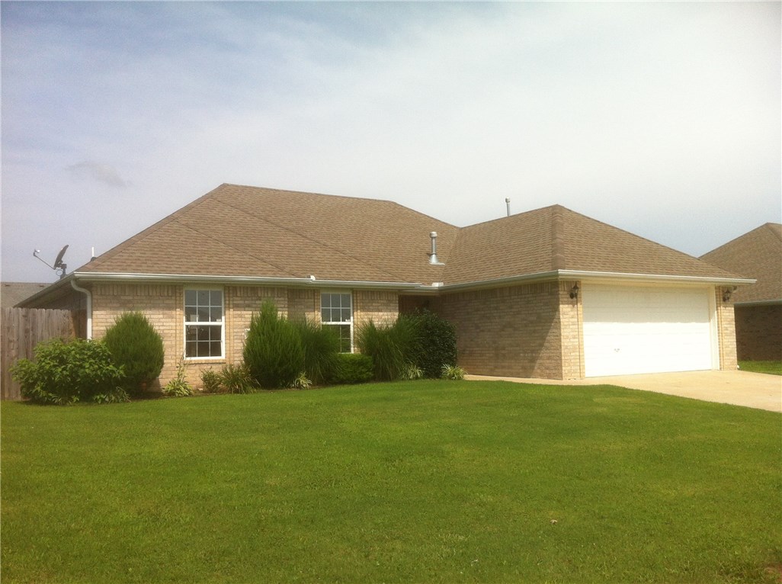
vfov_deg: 40.6
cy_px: 292
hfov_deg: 52.7
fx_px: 789
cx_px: 391
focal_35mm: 35
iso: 80
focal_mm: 3.85
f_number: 2.8
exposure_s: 1/1885
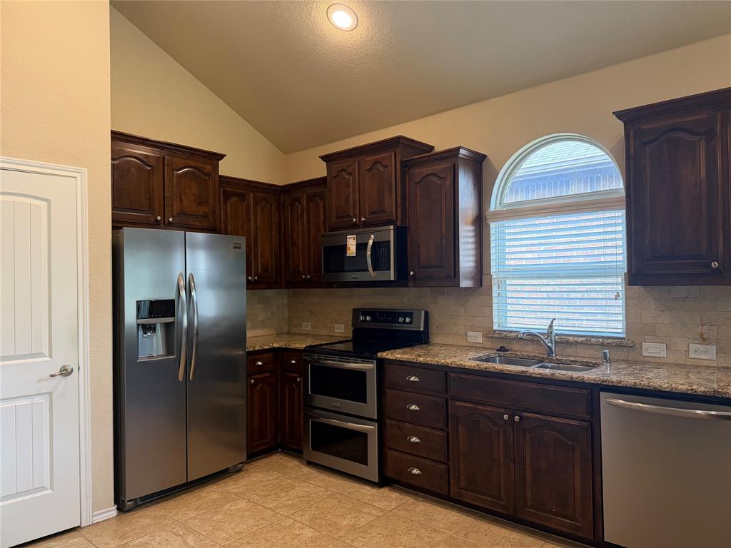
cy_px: 274
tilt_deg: +1.1
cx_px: 366
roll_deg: +1.0
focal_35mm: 24
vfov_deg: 56.8
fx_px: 507
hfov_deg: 71.6
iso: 400
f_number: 1.78
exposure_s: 1/120
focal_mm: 6.76
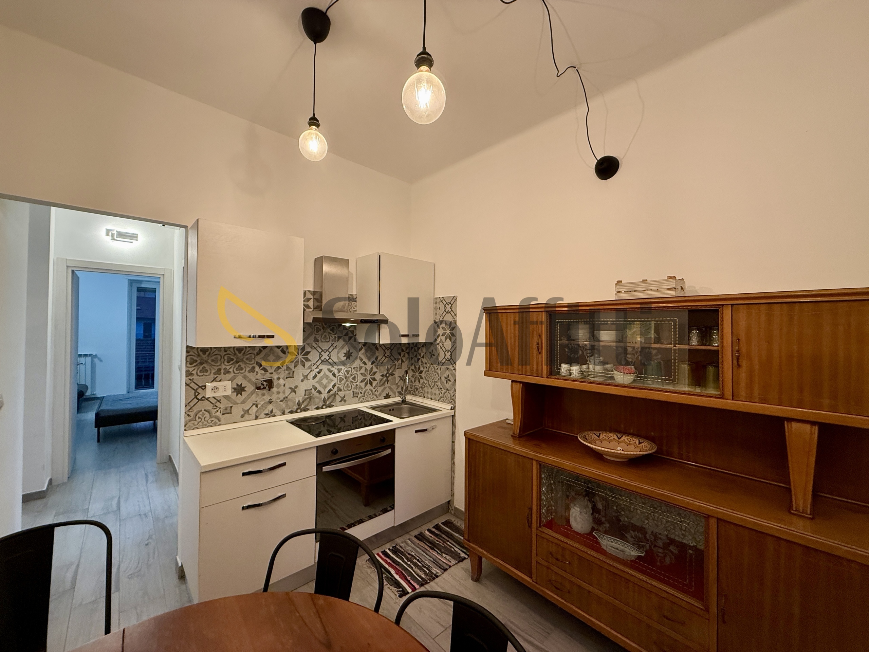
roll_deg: -1.6
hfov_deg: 102.1
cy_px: 326
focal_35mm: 14
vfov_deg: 85.7
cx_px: 434
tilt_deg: +1.4
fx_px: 351
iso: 200
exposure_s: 1/50
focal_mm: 2.22
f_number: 2.2
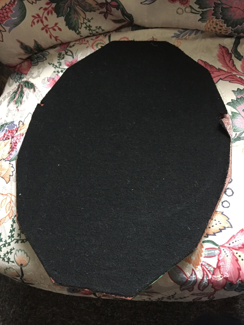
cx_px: 122
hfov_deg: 48.2
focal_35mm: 29
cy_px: 162
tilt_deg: -60.4
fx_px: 273
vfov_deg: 61.7
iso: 400
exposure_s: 1/17
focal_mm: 4.15
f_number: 2.2
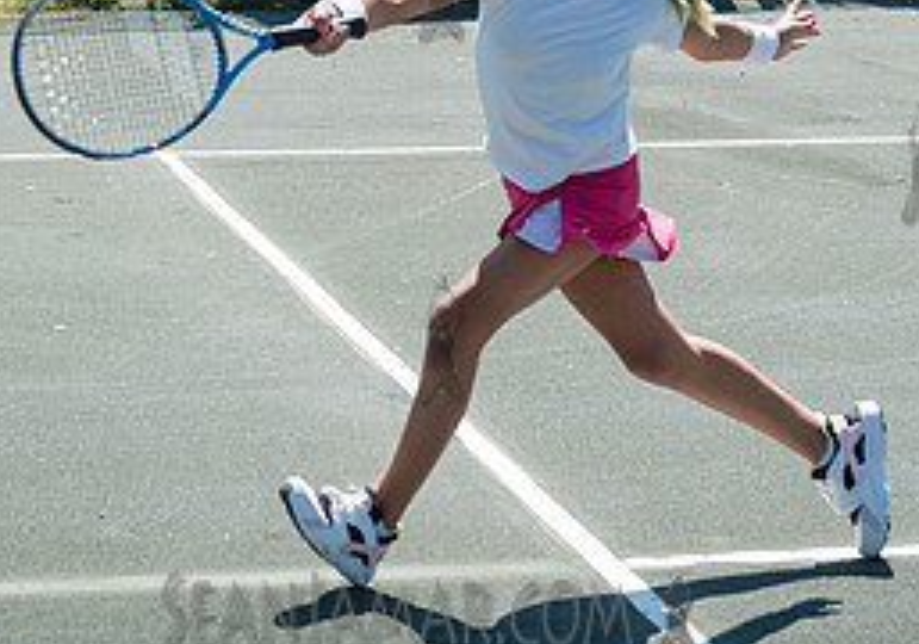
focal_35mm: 113
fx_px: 2930
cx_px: 218
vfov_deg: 12.2
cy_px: -140
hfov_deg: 17.7
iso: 125
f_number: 4.5
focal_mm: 40
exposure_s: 1/800
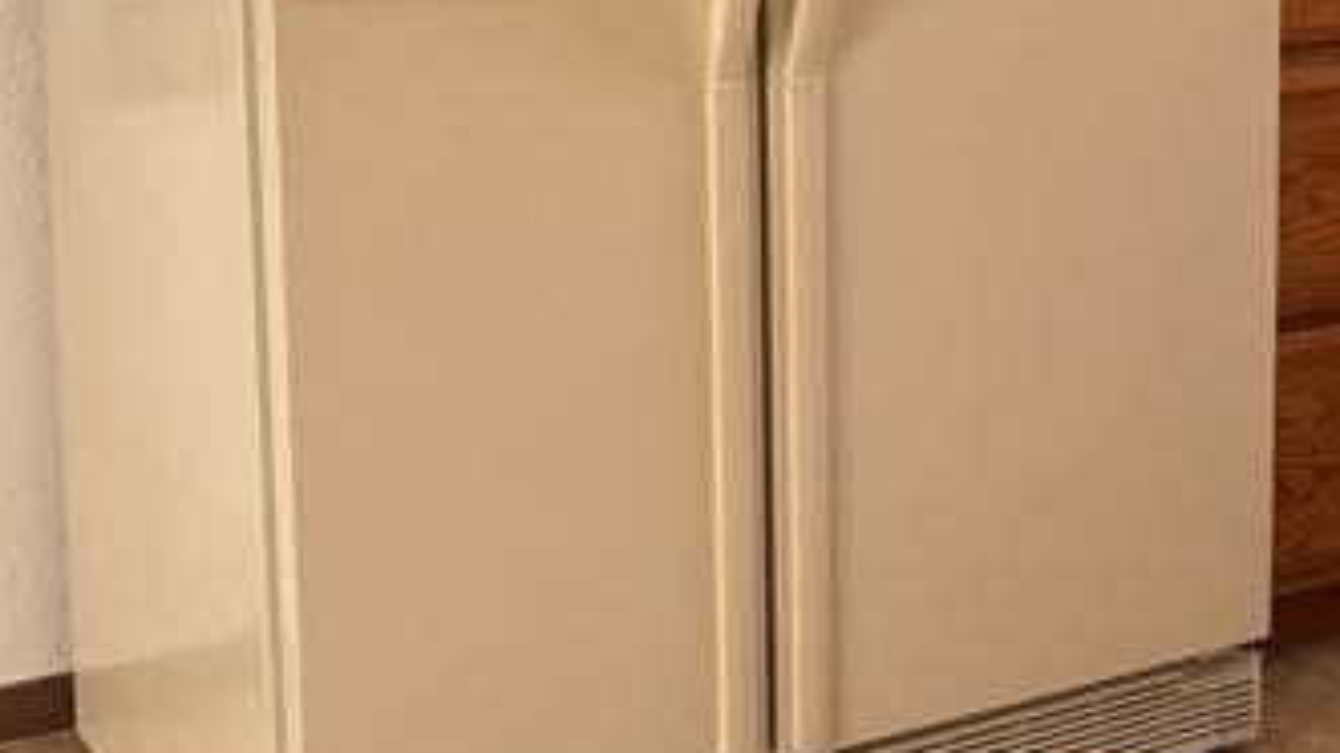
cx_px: 1927
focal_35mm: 81
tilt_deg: -7.2
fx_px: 2877
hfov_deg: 22.3
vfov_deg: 14.6
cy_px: -36
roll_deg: -3.1
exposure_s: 1/255
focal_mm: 6.76
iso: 80
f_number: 1.78
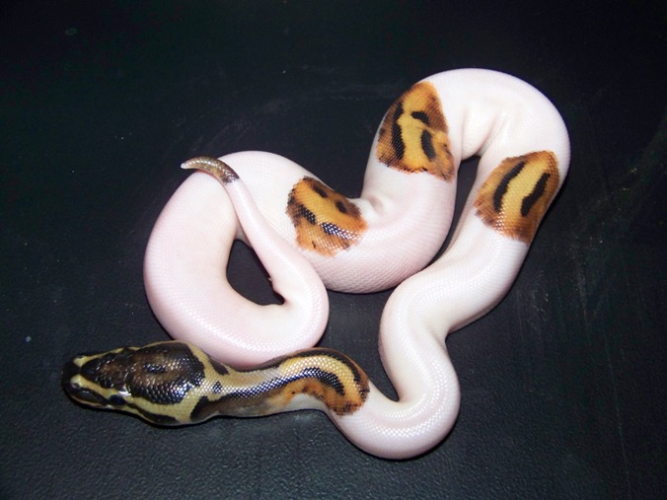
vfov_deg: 29.7
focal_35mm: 49
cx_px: 334
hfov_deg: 38.9
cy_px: 250
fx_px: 944
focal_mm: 7.6
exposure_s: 1/30
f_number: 2.8
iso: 200
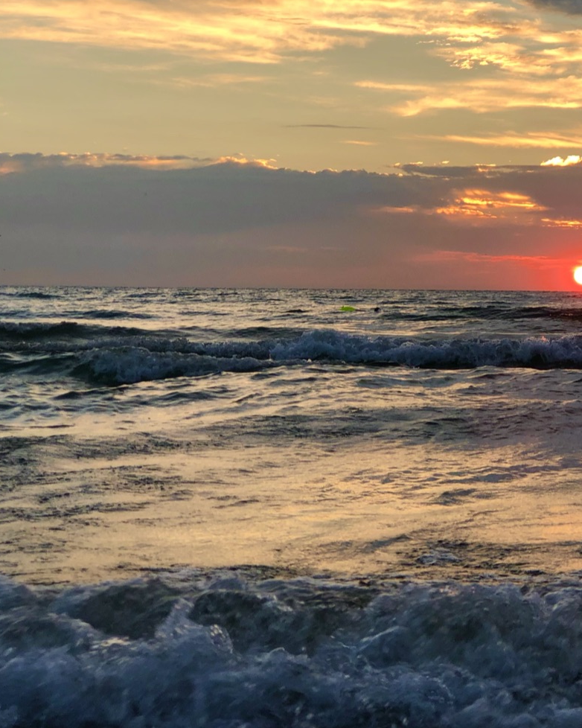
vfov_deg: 21.0
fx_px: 1960
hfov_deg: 16.6
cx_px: 563
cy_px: 345
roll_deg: -1.2
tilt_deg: -3.3
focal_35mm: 91
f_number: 2.8
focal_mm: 6.6
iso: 25
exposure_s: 1/121
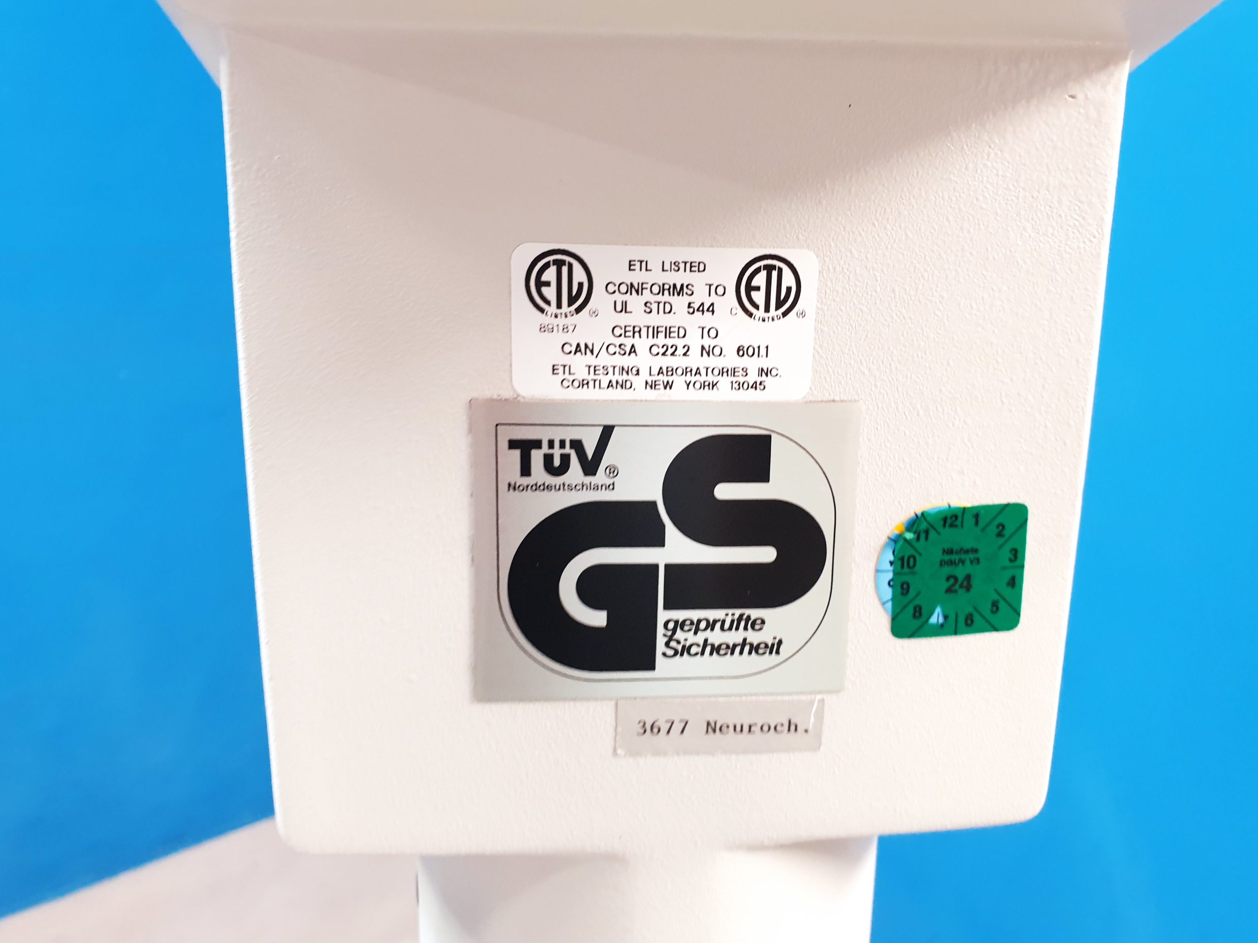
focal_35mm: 27
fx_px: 981
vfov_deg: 51.4
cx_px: 644
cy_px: 468
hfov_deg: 65.3
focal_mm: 4.3
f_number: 2.4
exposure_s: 1/25
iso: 320
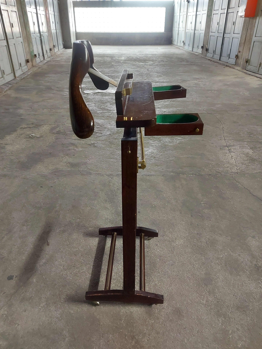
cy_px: 174
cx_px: 131
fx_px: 242
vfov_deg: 71.6
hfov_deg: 56.8
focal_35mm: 24
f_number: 1.8
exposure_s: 1/25
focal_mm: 5.23
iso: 320
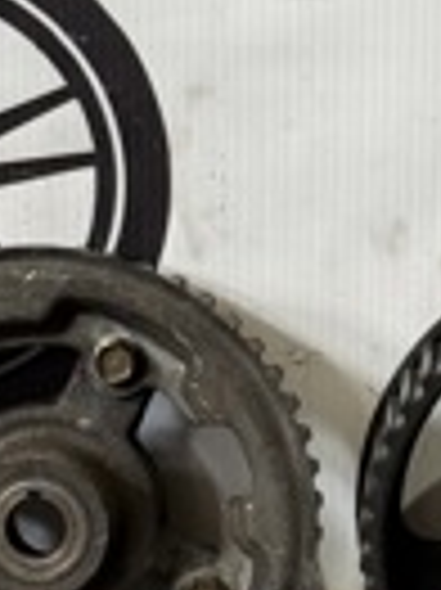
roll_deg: -0.5
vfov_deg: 11.2
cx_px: 376
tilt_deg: -11.3
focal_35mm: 176
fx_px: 2994
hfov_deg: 8.4
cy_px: 369
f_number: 1.78
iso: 50
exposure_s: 1/50
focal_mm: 6.76
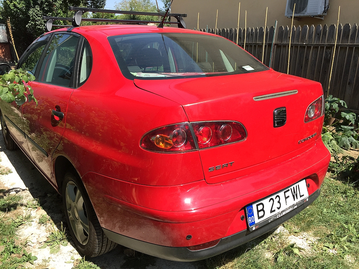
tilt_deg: -16.4
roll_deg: -1.3
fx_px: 301
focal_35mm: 29
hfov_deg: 61.7
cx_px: 180
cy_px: 134
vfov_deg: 48.2
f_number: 2.2
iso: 32
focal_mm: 4.15
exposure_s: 1/860
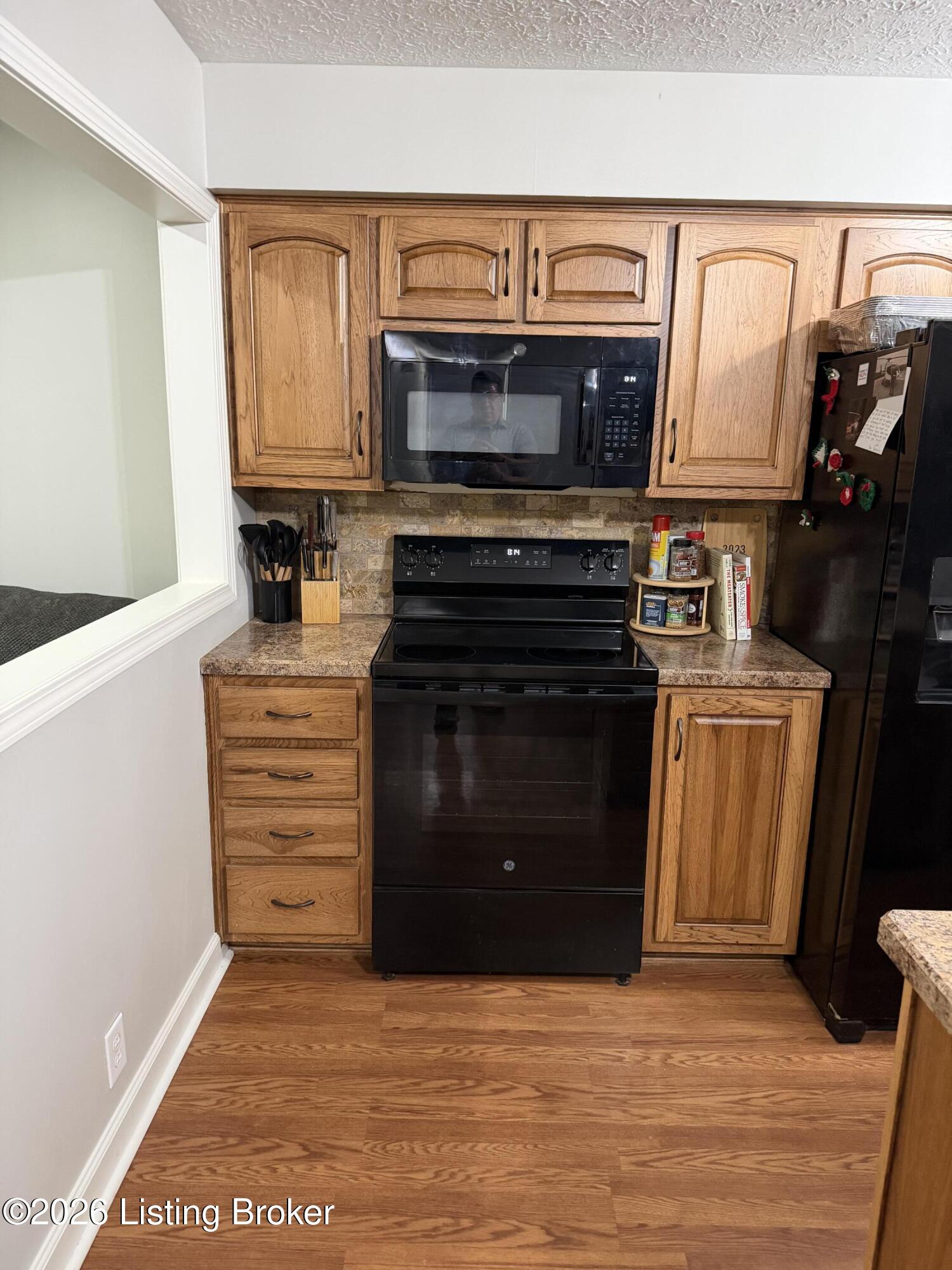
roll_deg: -2.1
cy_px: 635
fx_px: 880
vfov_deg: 71.6
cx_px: 476
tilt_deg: -13.7
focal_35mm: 24
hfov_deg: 56.8
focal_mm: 6.76
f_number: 1.78
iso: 500
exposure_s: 1/60
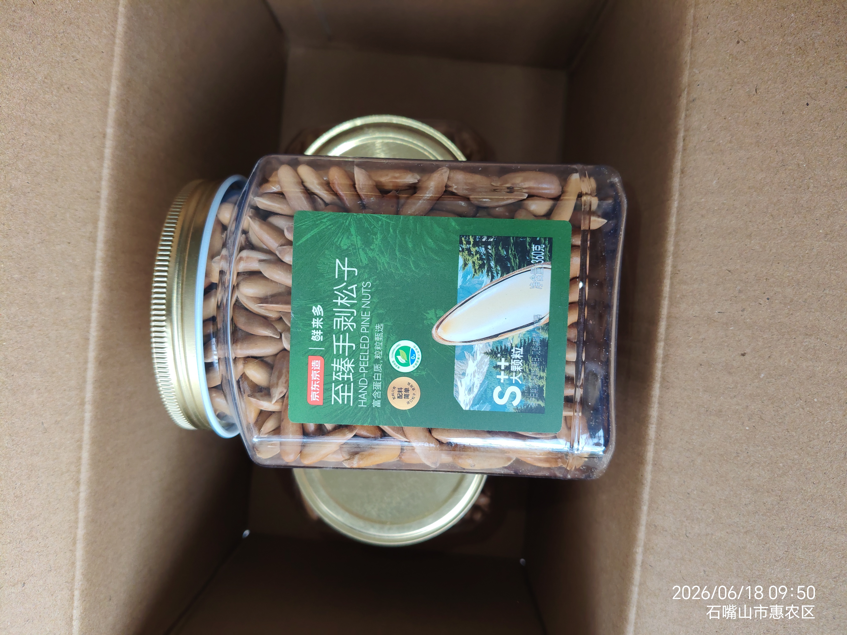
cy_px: 318
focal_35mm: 26
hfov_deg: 67.3
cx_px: 424
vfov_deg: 53.1
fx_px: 636
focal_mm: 4.84
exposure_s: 1/100
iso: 217
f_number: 1.88
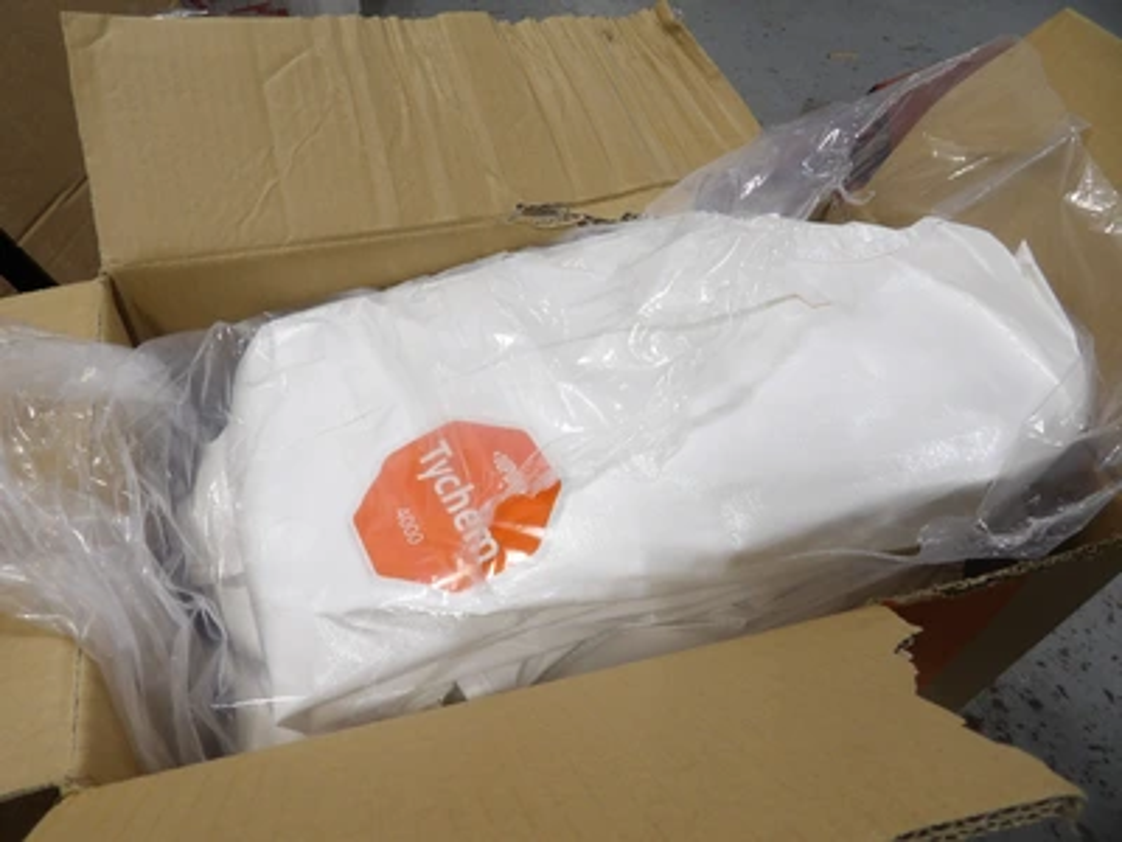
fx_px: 778
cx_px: 561
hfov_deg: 71.6
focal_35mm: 24
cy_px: 421
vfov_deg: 56.8
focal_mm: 4.3
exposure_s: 1/70
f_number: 3.2
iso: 100
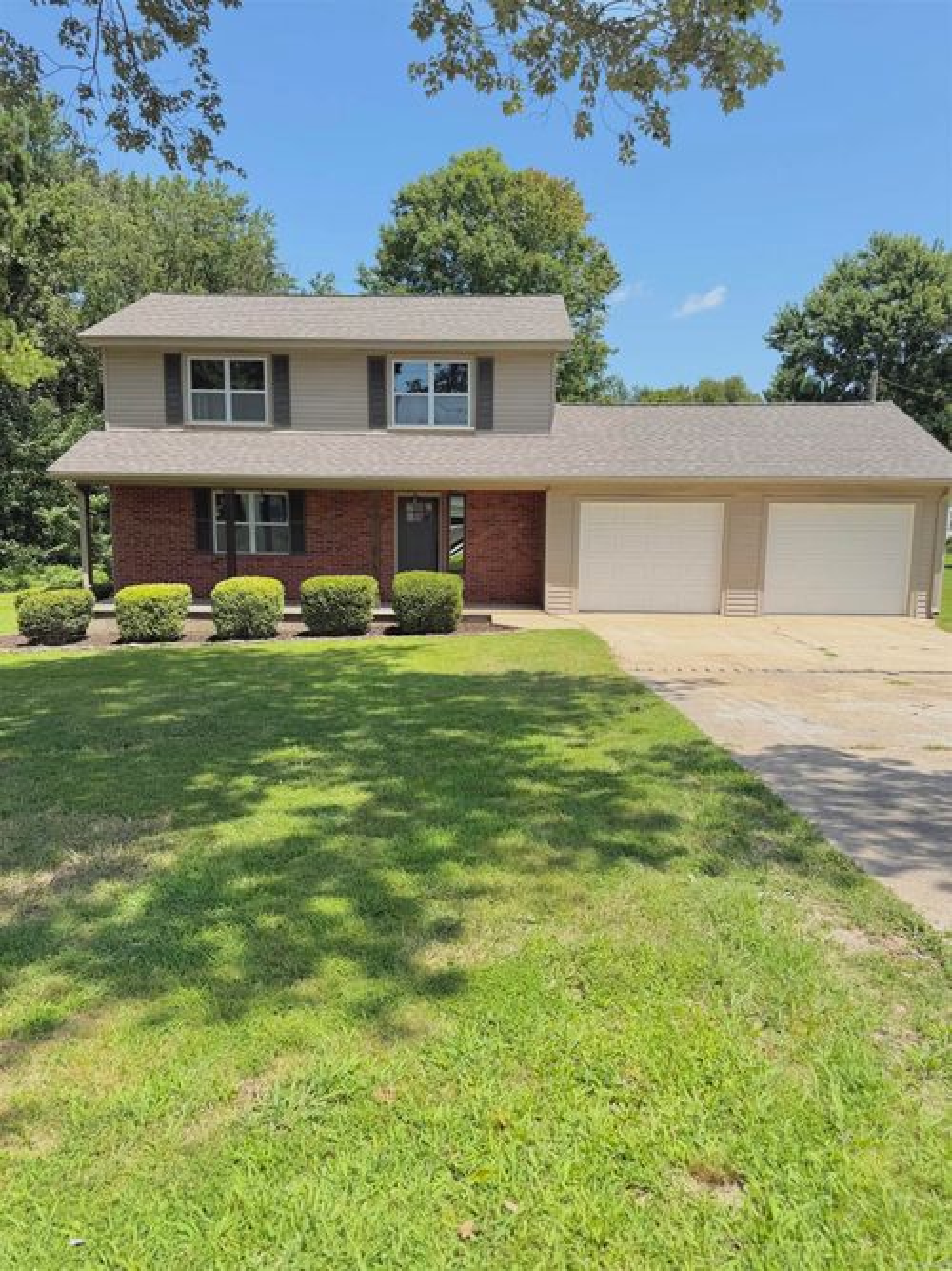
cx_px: 476
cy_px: 636
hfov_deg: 56.8
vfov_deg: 71.6
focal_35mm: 24
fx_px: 880
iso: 80
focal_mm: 6.76
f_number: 1.78
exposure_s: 1/3145
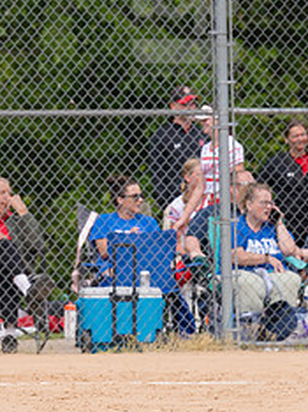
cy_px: 259
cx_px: -63
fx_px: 8510
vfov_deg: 2.8
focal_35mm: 716
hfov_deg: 2.1
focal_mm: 200
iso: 320
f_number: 5.6
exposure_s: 1/1600
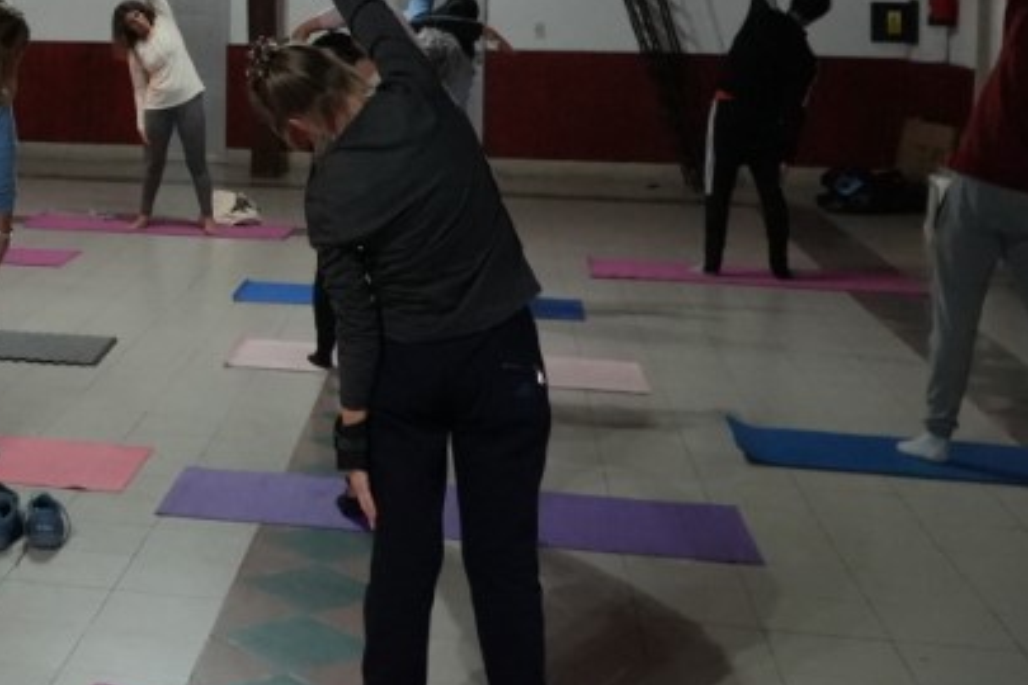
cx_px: -14
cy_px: -1
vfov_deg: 21.2
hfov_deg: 30.0
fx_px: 1770
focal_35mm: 62
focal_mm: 18
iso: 6400
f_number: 4
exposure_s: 1/160
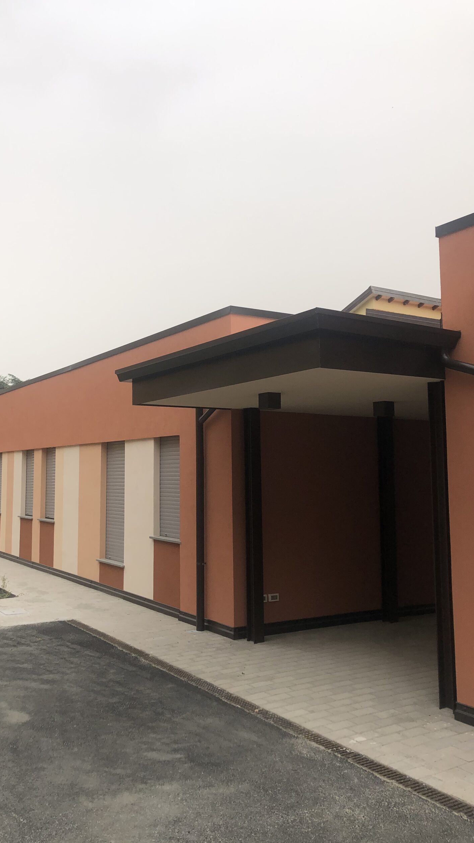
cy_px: 426
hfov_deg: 37.4
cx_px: 164
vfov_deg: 62.6
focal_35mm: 31
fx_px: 693
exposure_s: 1/1779
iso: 20
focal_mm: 4
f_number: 1.8
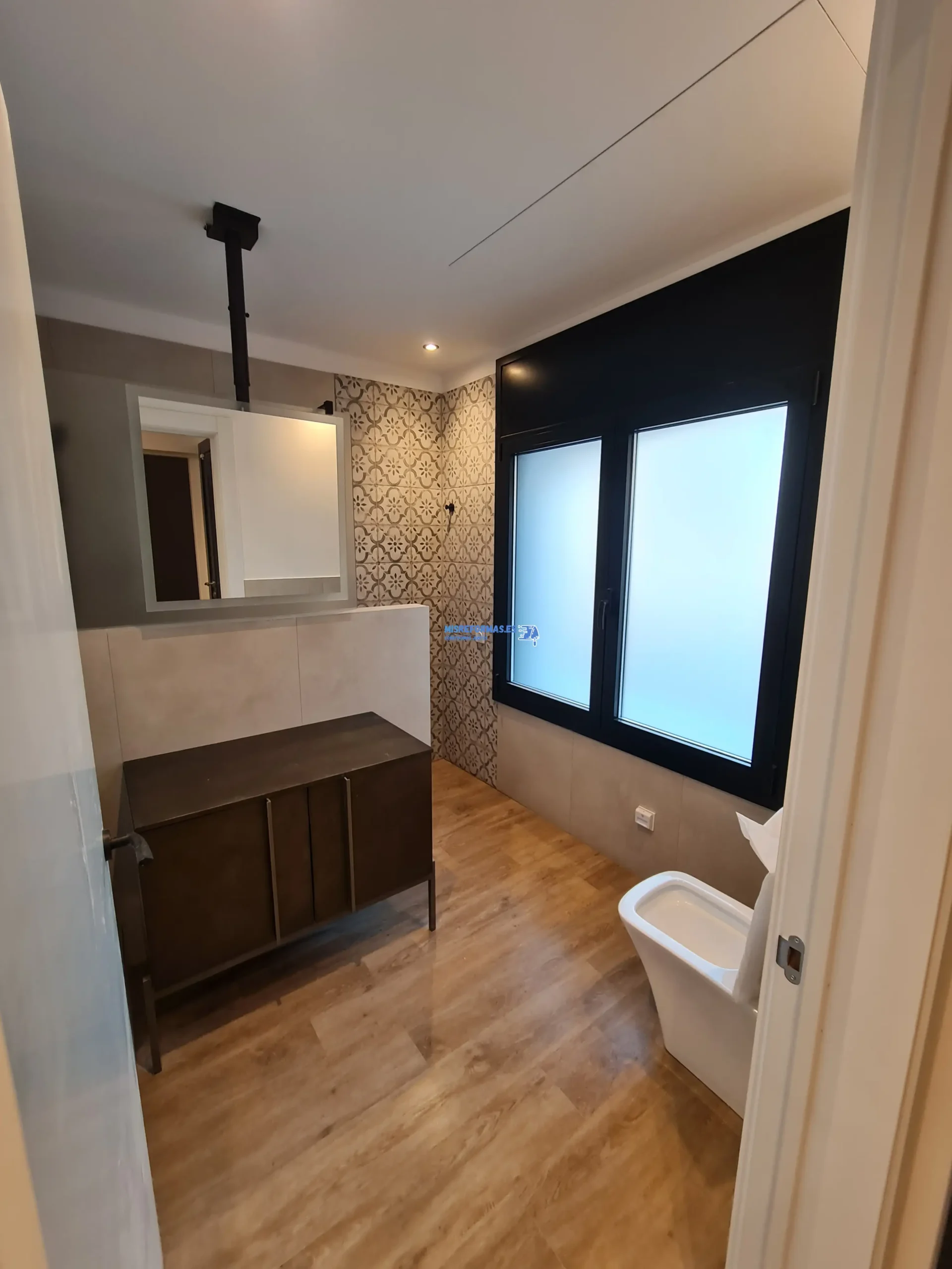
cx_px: 476
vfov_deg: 106.2
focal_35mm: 13
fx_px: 477
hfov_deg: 89.9
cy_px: 634
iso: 100
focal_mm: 2.2
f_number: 2.2
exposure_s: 1/50
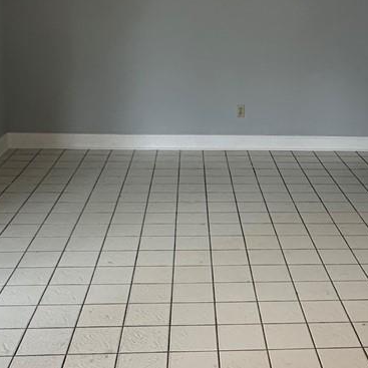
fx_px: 649
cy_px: 62
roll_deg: -2.1
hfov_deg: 31.3
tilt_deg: -6.9
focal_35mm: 54
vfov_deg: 30.7
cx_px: 261
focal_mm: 2.22
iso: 250
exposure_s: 1/120
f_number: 2.2
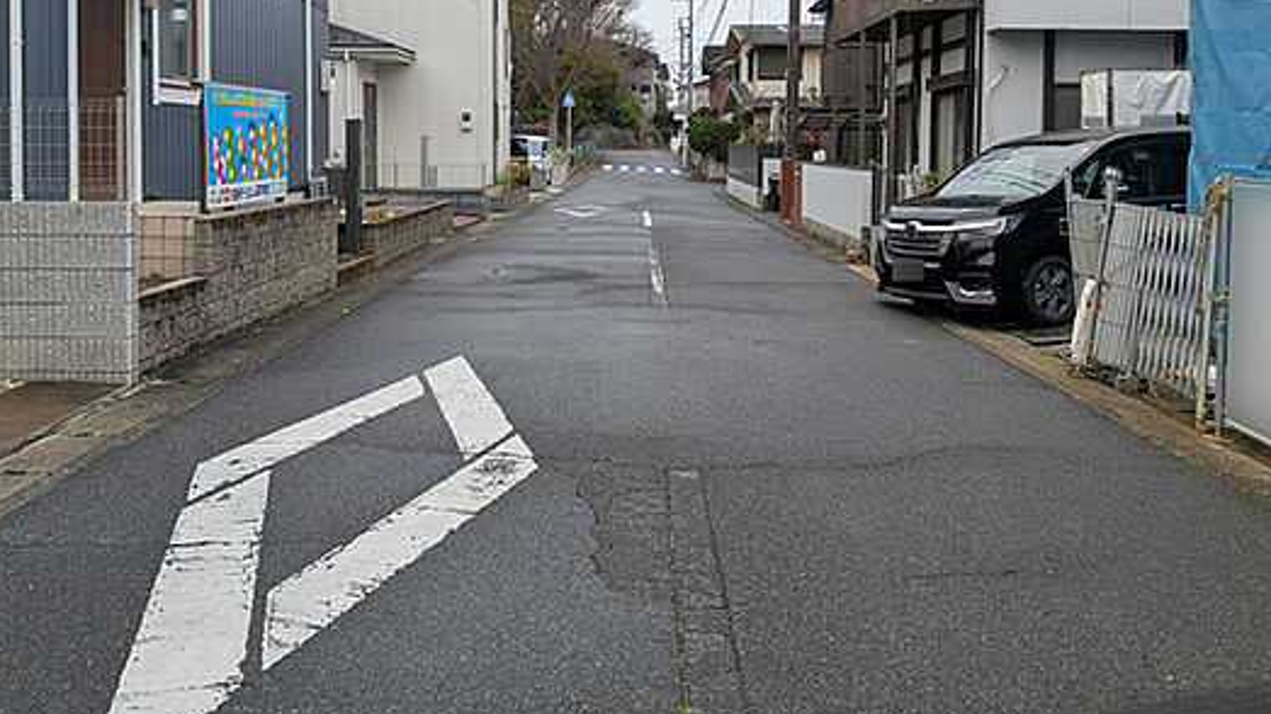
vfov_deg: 36.7
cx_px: 627
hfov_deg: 62.6
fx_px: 1045
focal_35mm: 31
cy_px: 166
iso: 29
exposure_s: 1/861
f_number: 1.7
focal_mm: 4.53
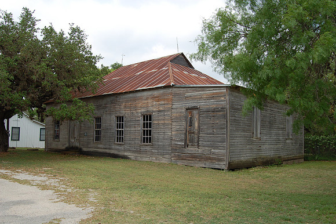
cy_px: 112
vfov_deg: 39.9
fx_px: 308
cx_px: 168
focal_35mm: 33
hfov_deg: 57.3
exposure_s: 1/320
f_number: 7.1
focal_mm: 22
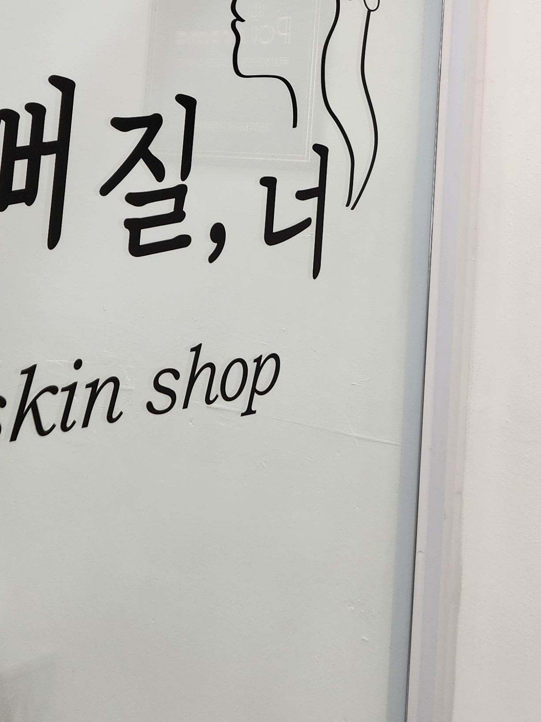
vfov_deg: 32.7
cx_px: 403
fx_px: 1167
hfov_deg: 25.8
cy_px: 77
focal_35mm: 56
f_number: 1.8
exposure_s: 1/120
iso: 50
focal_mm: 5.4
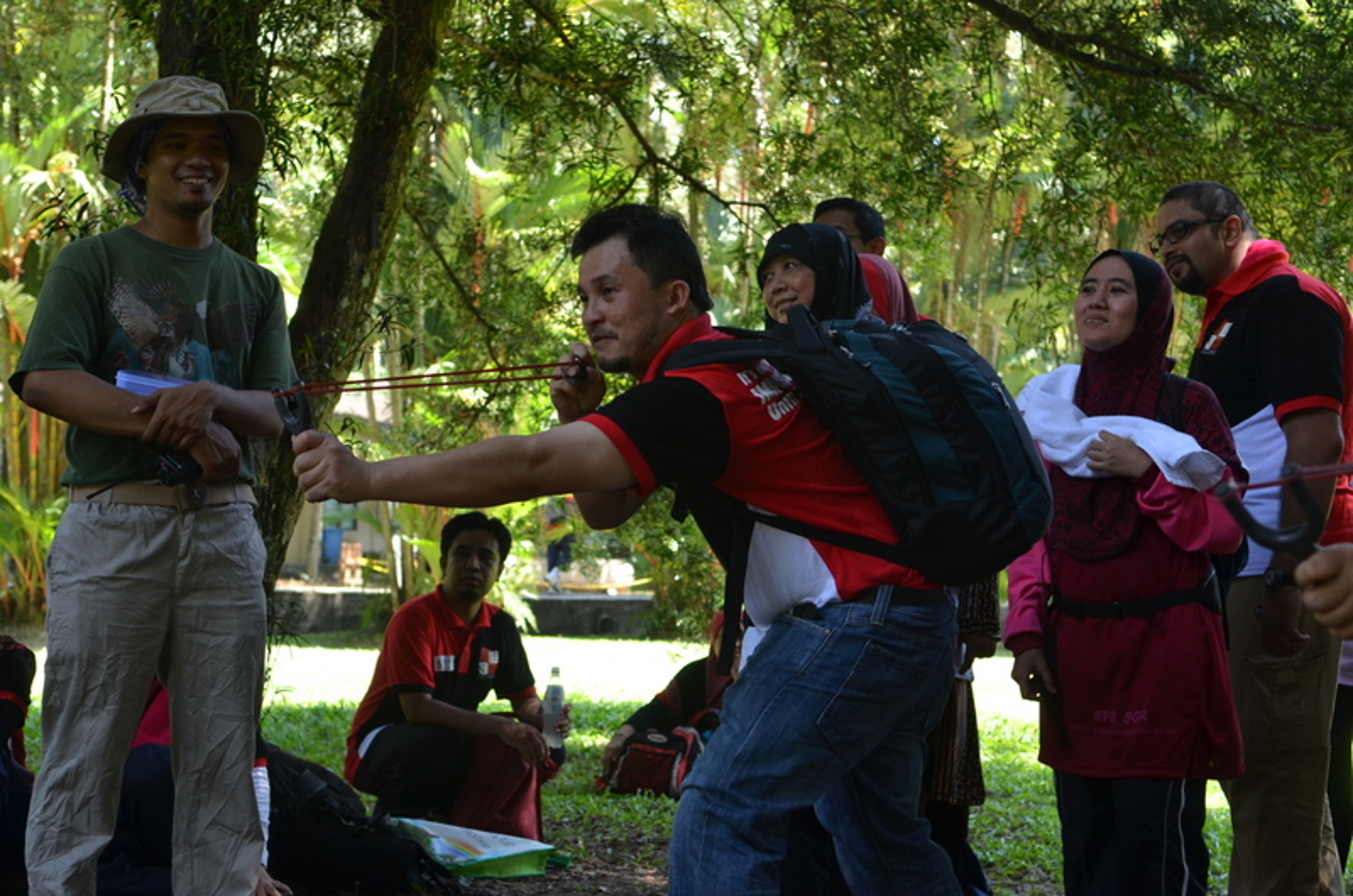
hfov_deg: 37.9
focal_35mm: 52
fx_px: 1969
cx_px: 676
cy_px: 448
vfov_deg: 25.6
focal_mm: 35
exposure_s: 1/125
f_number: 4
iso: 250
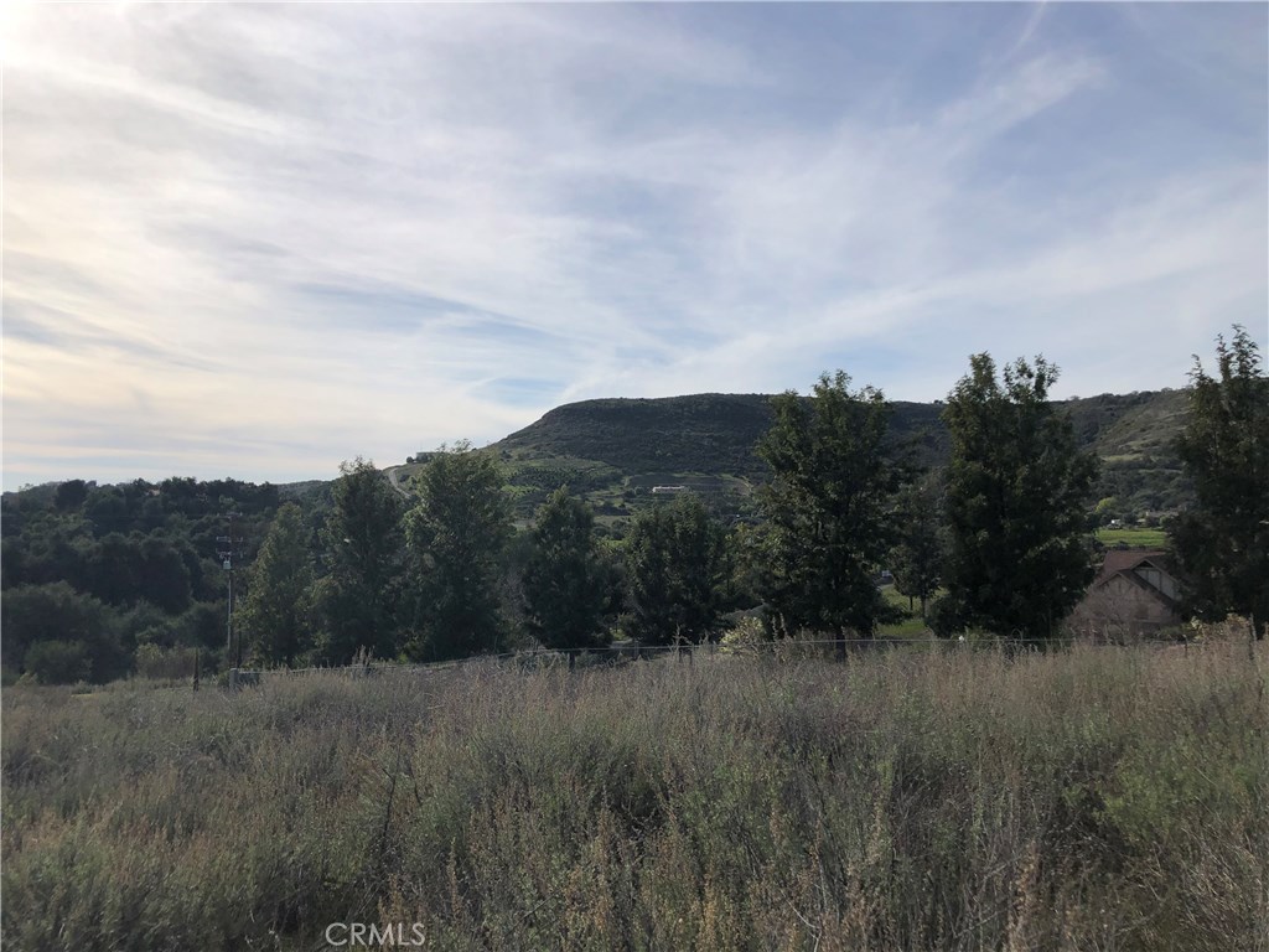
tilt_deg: +1.5
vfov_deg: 49.7
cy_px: 476
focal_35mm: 28
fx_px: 1026
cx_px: 634
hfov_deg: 63.4
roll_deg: -2.1
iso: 20
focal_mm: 3.99
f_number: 1.8
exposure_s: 1/4367
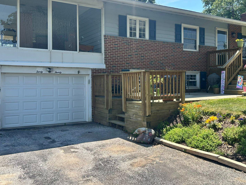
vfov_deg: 38.6
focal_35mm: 37
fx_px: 263
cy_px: 80
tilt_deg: +0.9
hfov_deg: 50.0
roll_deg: +1.0
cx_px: 140
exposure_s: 1/2457
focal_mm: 5.7
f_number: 1.5
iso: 50
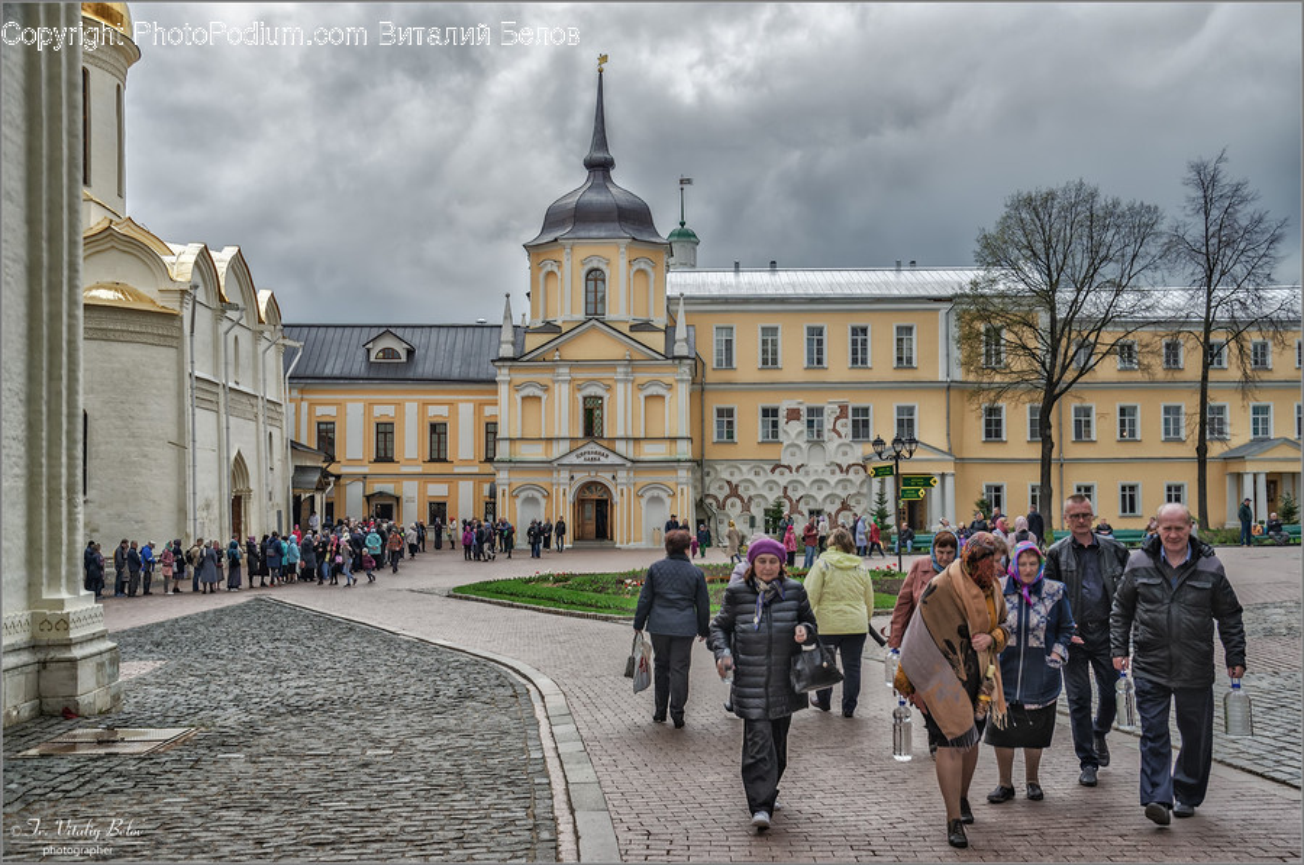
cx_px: 652
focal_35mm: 36
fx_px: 1302
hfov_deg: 53.2
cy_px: 432
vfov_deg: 36.8
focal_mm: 24
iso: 200
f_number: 8
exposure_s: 1/80
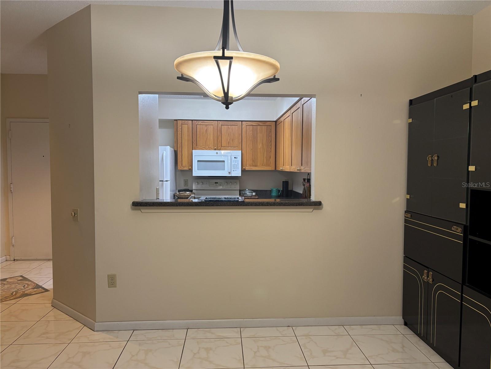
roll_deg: -0.4
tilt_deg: -3.1
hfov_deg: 67.3
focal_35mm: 26
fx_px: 369
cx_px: 246
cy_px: 184
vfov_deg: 53.1
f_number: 1.6
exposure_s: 1/60
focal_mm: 5.96
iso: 160
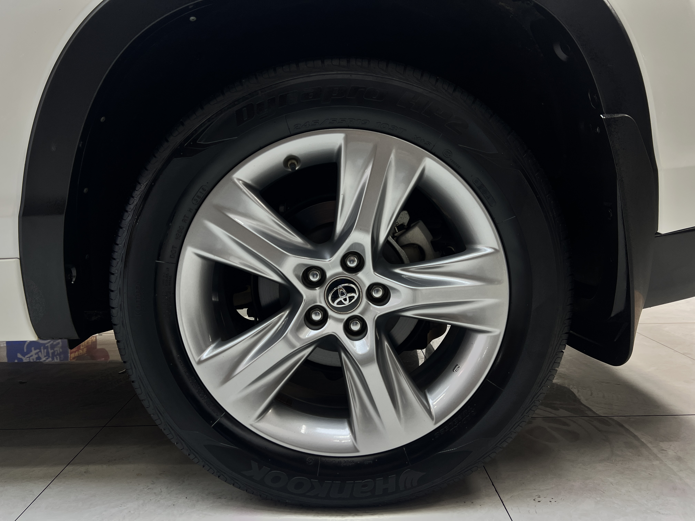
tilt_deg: -9.3
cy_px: 260
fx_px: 522
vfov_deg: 53.1
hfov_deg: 67.3
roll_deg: +0.6
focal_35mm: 26
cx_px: 348
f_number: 1.5
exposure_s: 1/100
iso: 64
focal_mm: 5.7
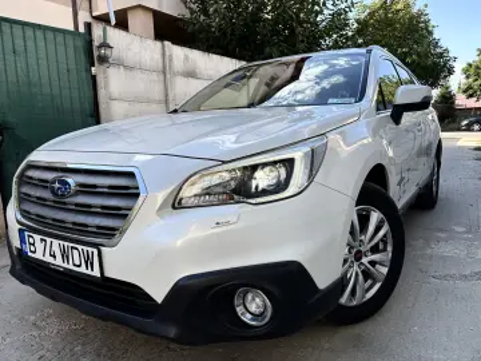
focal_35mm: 26
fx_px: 361
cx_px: 240
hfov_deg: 67.3
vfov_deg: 53.1
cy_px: 180
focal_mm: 5.96
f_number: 1.6
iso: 50
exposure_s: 1/840
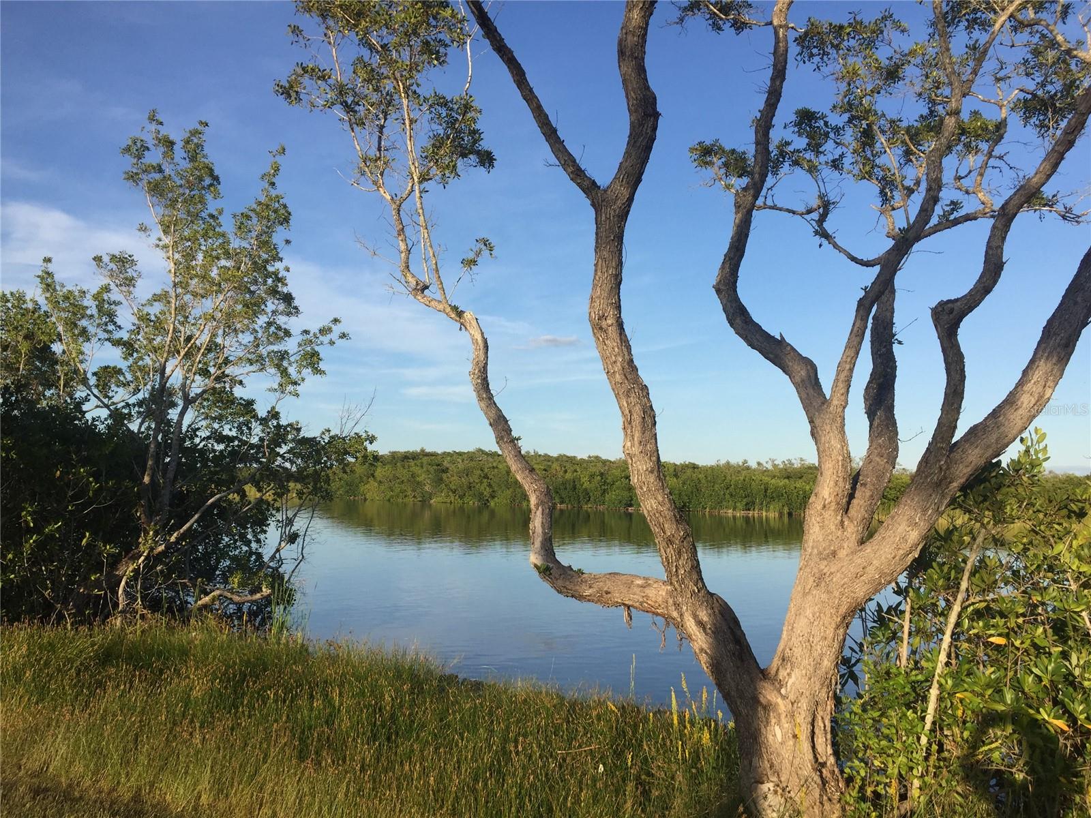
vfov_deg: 48.2
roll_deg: -2.8
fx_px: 914
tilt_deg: +3.3
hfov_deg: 61.7
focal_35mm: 29
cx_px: 546
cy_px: 409
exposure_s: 1/1582
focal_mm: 4.15
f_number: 2.2
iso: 32
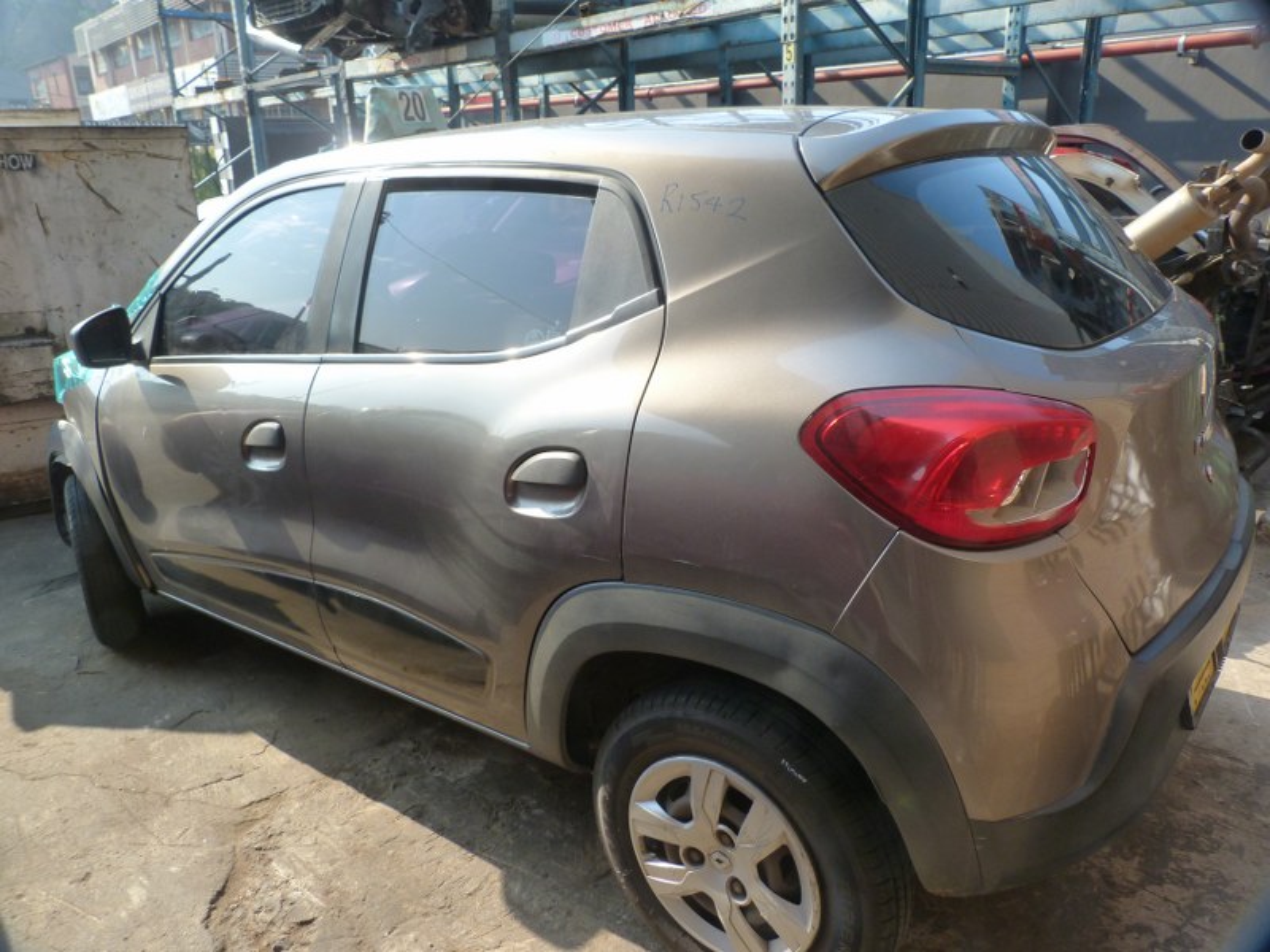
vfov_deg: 54.9
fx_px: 917
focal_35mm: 25
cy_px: 476
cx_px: 635
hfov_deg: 69.4
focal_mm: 4.5
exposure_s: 1/160
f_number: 4
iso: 125
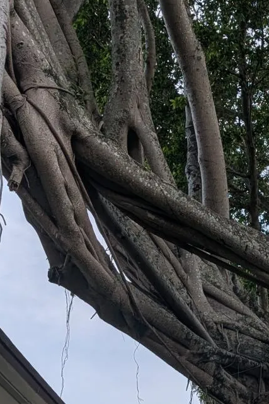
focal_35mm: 78
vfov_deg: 25.5
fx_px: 875
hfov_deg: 16.7
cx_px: 322
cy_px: 326
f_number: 1.68
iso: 20
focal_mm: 6.9
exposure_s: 1/636
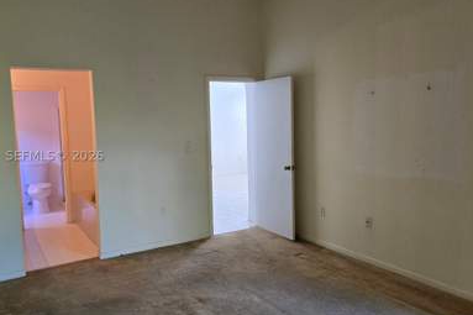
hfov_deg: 61.9
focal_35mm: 30
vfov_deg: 43.6
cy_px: 156
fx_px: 394
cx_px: 217
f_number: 1.8
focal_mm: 5.4
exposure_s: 1/120
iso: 200
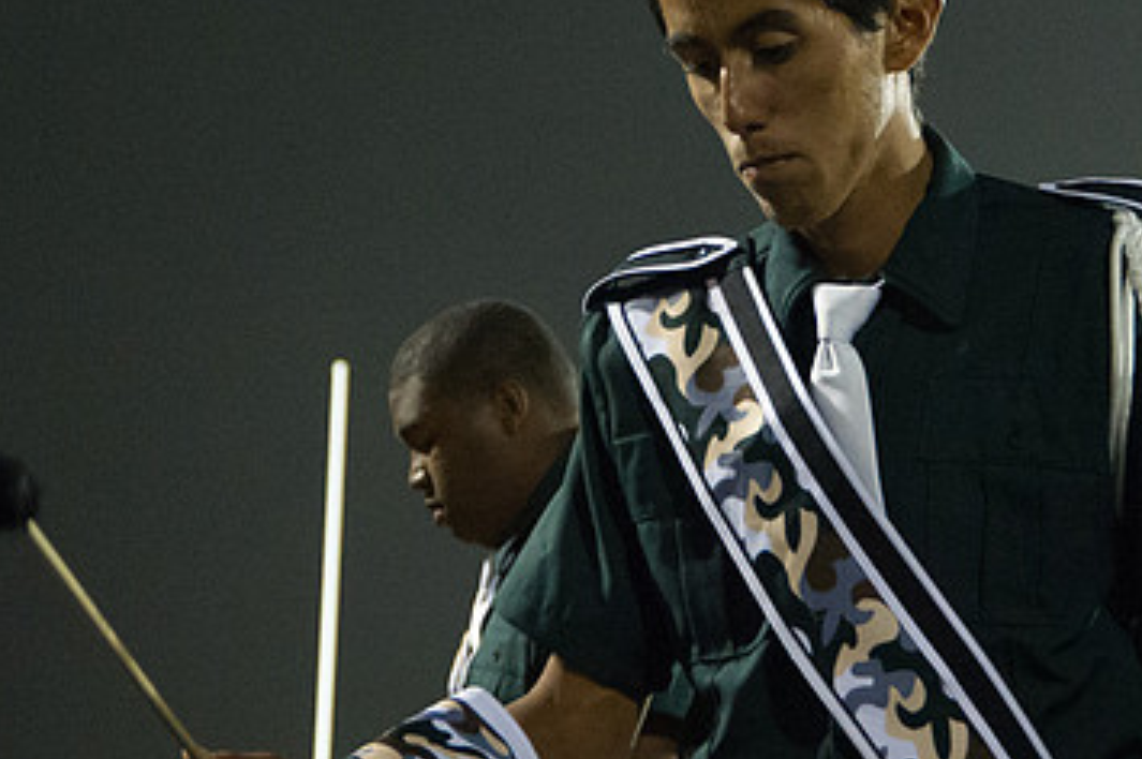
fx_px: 4405
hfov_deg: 14.7
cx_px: 848
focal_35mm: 139
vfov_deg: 9.8
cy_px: 381
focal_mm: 66
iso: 12800
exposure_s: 1/125
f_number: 5.3
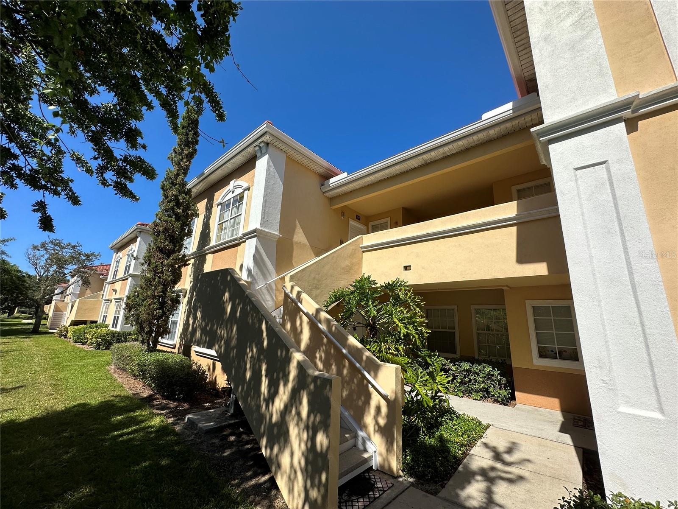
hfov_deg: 102.1
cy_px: 254
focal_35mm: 14
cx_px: 339
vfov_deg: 85.7
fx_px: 274
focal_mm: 2.22
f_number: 2.2
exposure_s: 1/2747
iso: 50
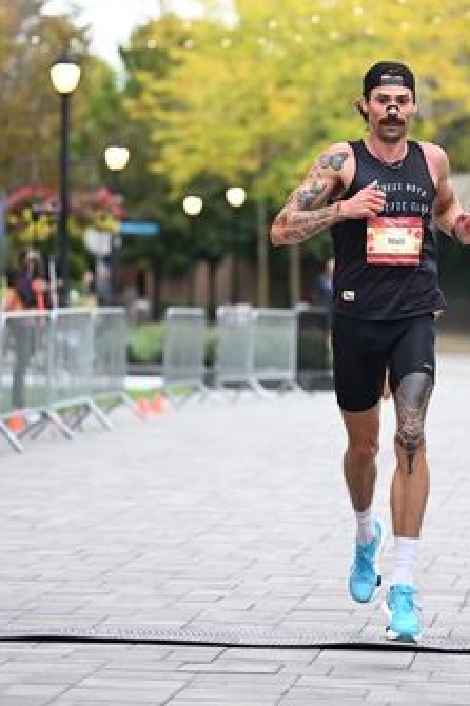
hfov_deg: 8.0
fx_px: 3352
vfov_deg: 12.0
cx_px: 378
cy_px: 244
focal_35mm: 171
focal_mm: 104
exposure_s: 1/640
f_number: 2.8
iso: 1250
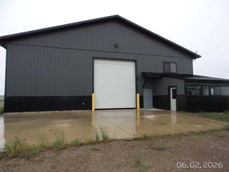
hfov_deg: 73.9
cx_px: 114
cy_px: 86
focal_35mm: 23
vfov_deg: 58.9
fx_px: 152
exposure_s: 1/640
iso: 100
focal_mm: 4.1
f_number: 3.5
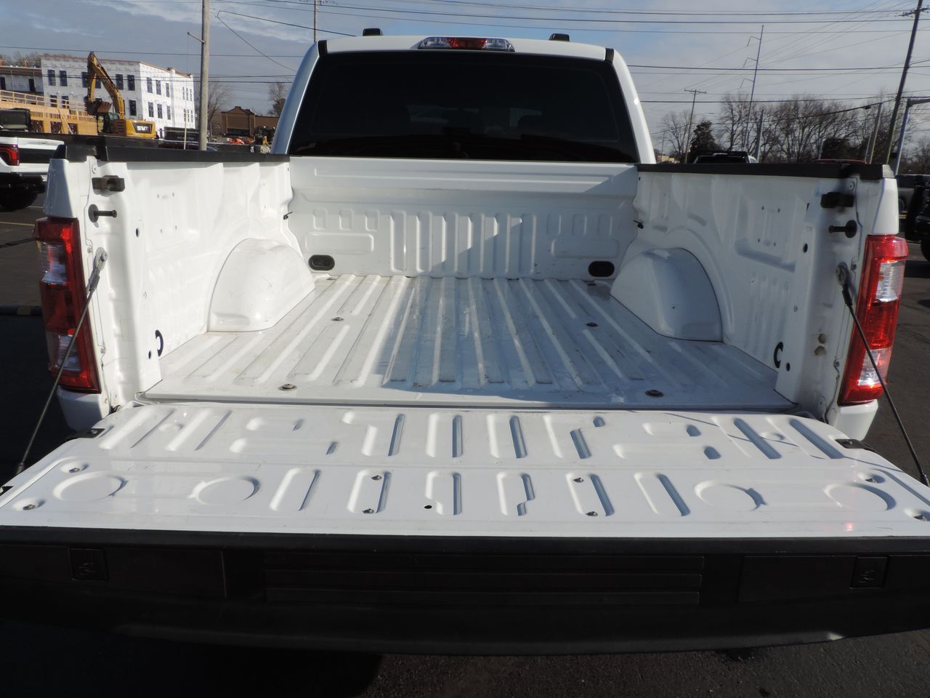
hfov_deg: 71.6
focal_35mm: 24
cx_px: 465
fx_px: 645
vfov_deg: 56.8
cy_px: 349
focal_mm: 4.3
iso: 80
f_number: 4.2
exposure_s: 1/1250
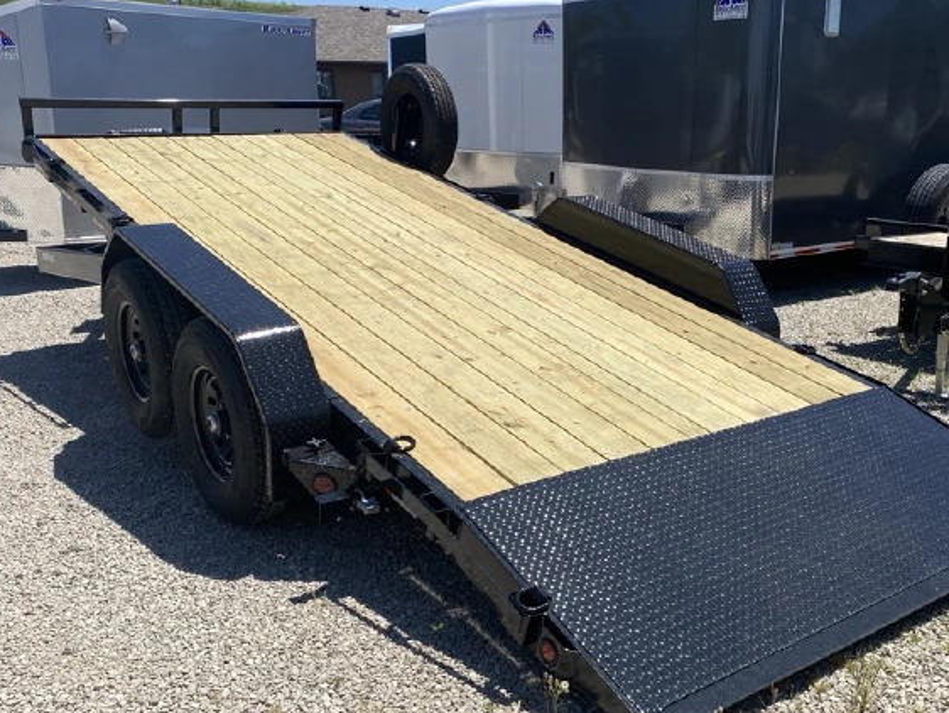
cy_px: 384
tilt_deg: -14.3
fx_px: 1015
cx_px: 571
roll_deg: +0.6
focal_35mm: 37
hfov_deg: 49.8
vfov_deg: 38.7
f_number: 1.8
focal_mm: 4.25
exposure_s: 1/3984
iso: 32
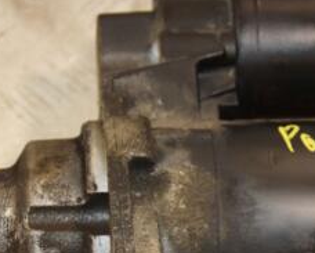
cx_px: 240
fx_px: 1727
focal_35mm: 185
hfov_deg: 10.4
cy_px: 184
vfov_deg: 8.4
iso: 800
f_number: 5.6
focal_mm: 50
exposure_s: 1/200
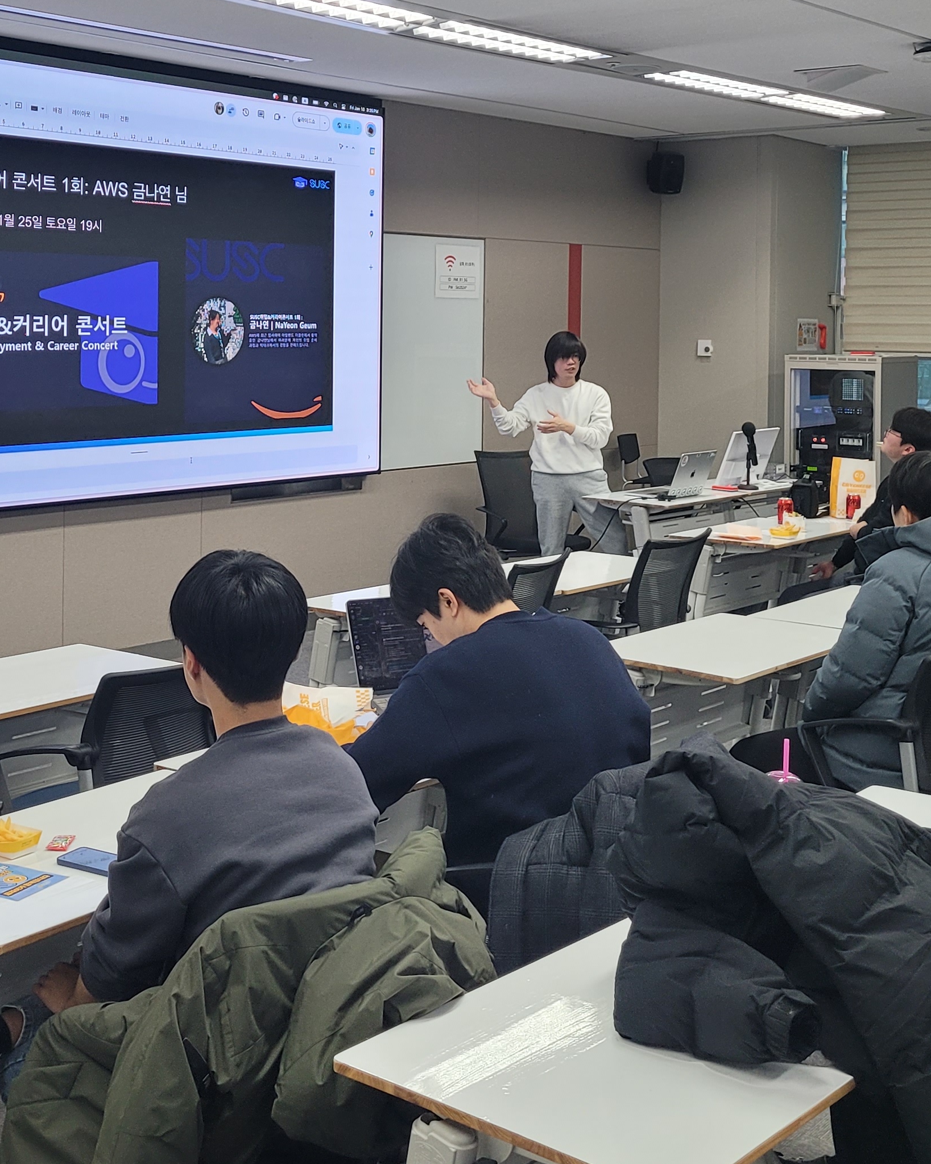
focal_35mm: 50
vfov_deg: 36.8
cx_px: 307
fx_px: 1723
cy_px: 357
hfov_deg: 30.0
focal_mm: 5.4
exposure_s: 1/120
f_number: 1.8
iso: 125
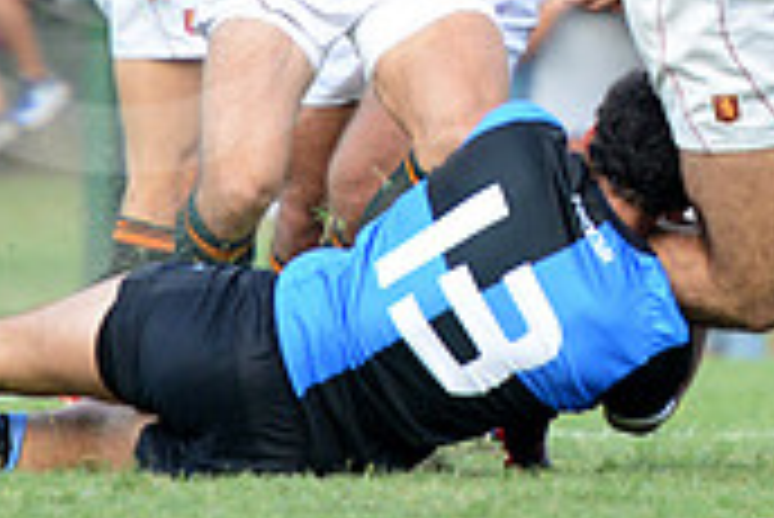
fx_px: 19538
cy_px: -146
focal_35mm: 908
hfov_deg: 2.3
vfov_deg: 1.5
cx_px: 891
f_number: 4
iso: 640
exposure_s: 1/500
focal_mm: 270
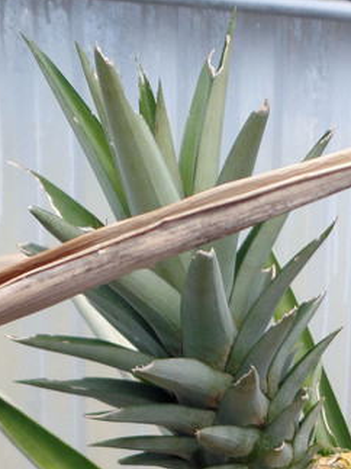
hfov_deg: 13.8
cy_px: 552
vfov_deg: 18.0
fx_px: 1407
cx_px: 428
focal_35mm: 104
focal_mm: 7.5
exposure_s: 1/500
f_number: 3.6
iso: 80
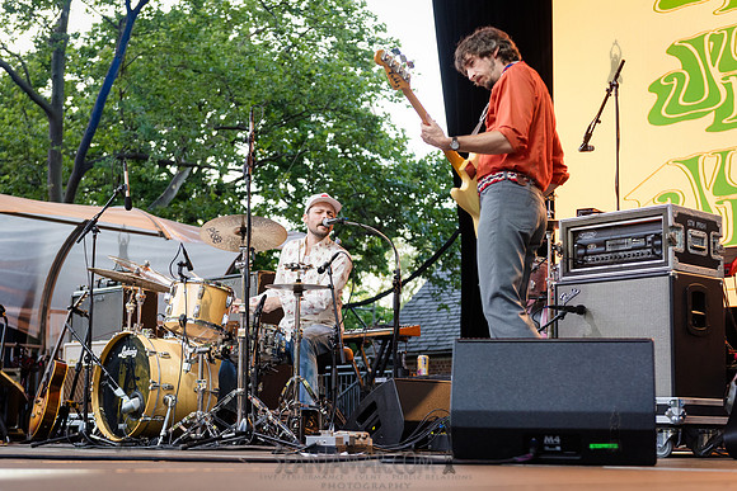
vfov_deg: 22.6
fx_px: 1233
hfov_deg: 33.3
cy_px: 264
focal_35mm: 60
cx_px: 356
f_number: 3.2
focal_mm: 56
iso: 2000
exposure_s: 1/800
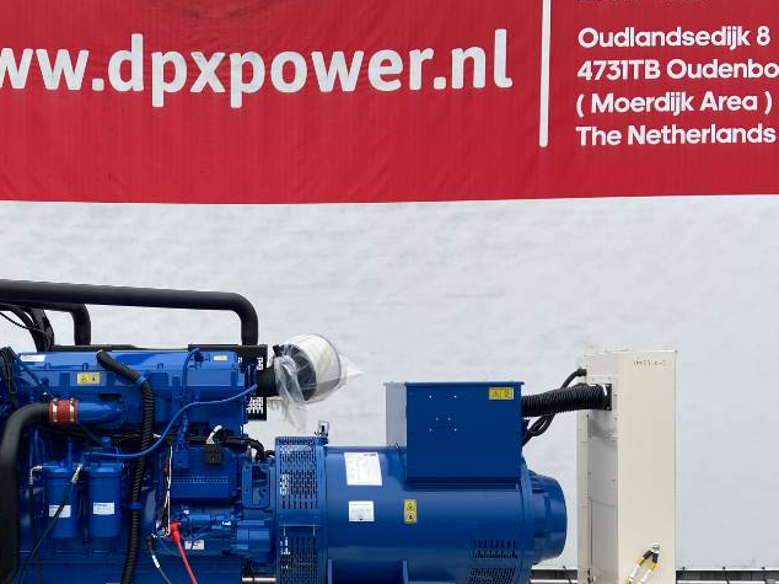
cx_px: 220
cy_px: 420
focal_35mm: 42
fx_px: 945
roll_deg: -0.1
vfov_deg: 33.8
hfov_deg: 43.7
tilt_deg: -0.9
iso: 32
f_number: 1.8
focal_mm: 4.25
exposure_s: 1/588
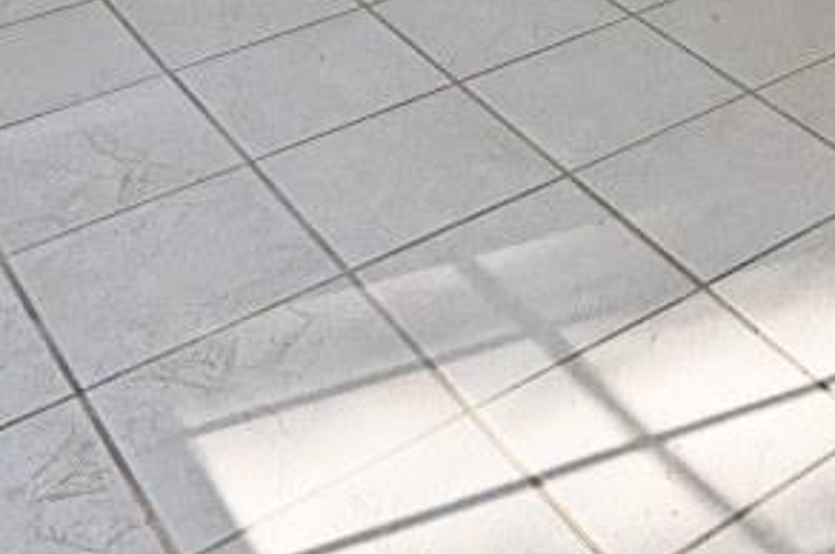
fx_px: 1668
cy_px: -811
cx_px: 886
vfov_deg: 13.4
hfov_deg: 26.2
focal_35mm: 72
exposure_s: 1/100
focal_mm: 14
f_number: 5.6
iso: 200
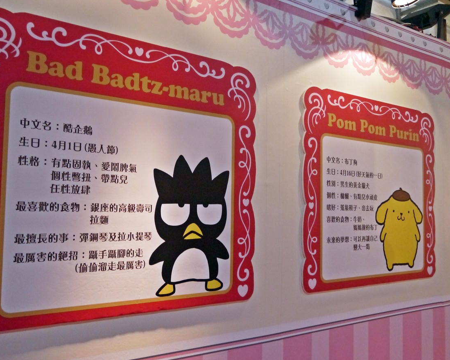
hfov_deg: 52.8
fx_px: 453
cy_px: 181
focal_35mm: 34
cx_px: 210
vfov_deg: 43.4
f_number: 3.9
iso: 1000
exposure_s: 1/60
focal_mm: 16
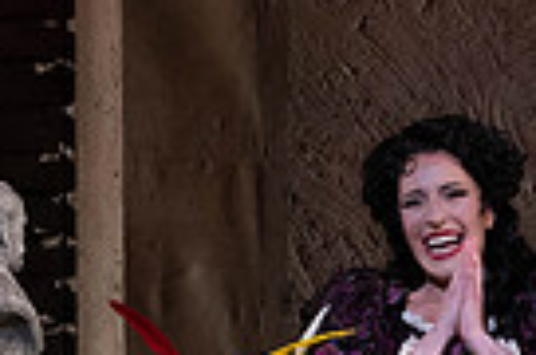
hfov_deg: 2.4
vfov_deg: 1.6
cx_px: 201
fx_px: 12715
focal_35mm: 856
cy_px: 274
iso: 3200
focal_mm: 200
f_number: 7.1
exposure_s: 1/250
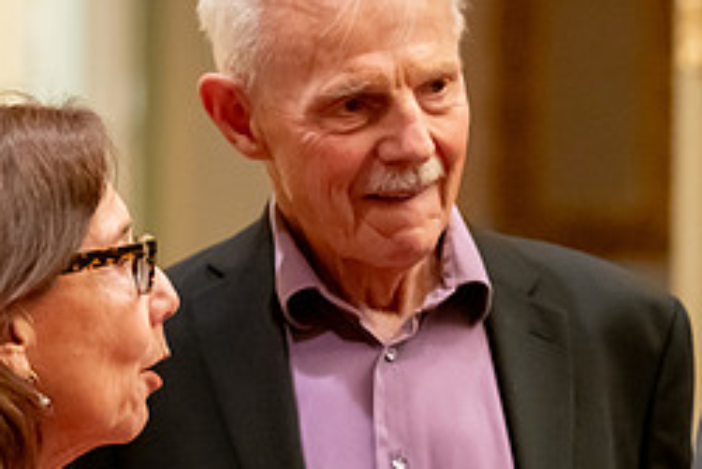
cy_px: 338
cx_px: 187
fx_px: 5346
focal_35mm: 274
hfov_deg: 7.5
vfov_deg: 5.0
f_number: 2.8
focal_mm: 86
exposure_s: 1/160
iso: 5000
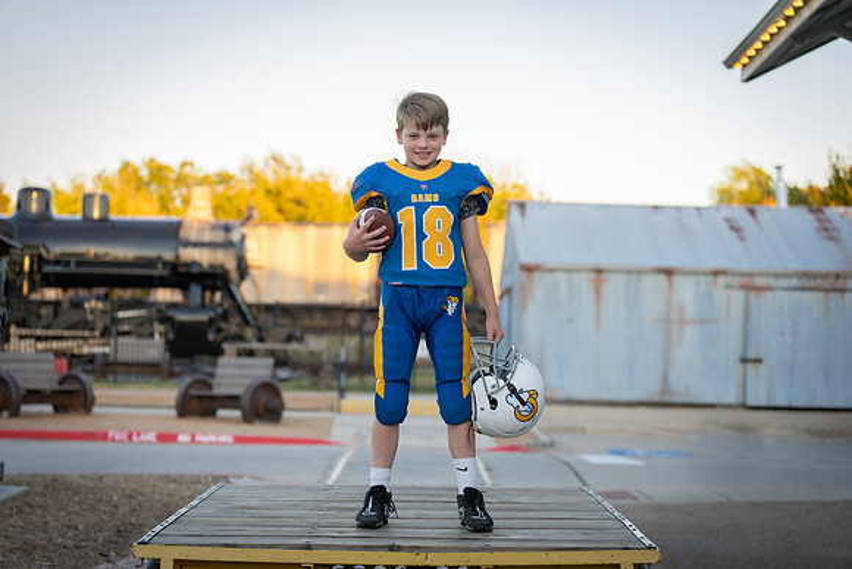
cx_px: 426
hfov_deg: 28.8
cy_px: 284
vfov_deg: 19.5
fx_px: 1657
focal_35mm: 70
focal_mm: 70
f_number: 2.8
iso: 320
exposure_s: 1/320
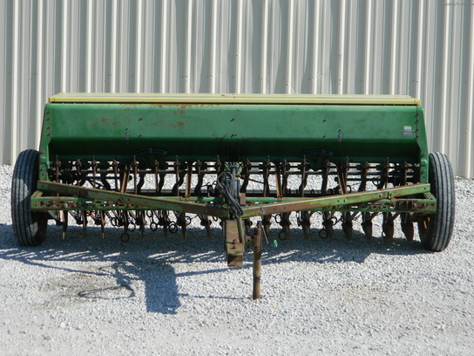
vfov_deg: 17.6
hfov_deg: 23.3
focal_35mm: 84
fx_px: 1150
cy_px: 178
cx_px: 237
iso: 80
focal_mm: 15.1
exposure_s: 1/640
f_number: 4.2
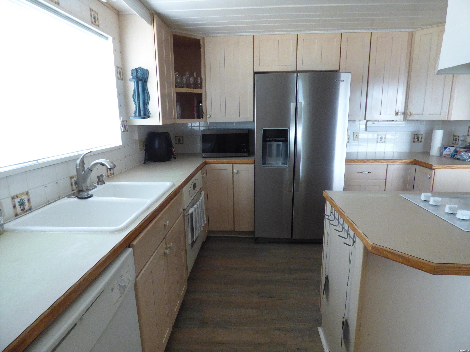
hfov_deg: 81.7
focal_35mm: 20
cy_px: 176
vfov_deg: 66.0
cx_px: 235
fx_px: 272
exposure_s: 1/60
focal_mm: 3.58
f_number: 2.8
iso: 400
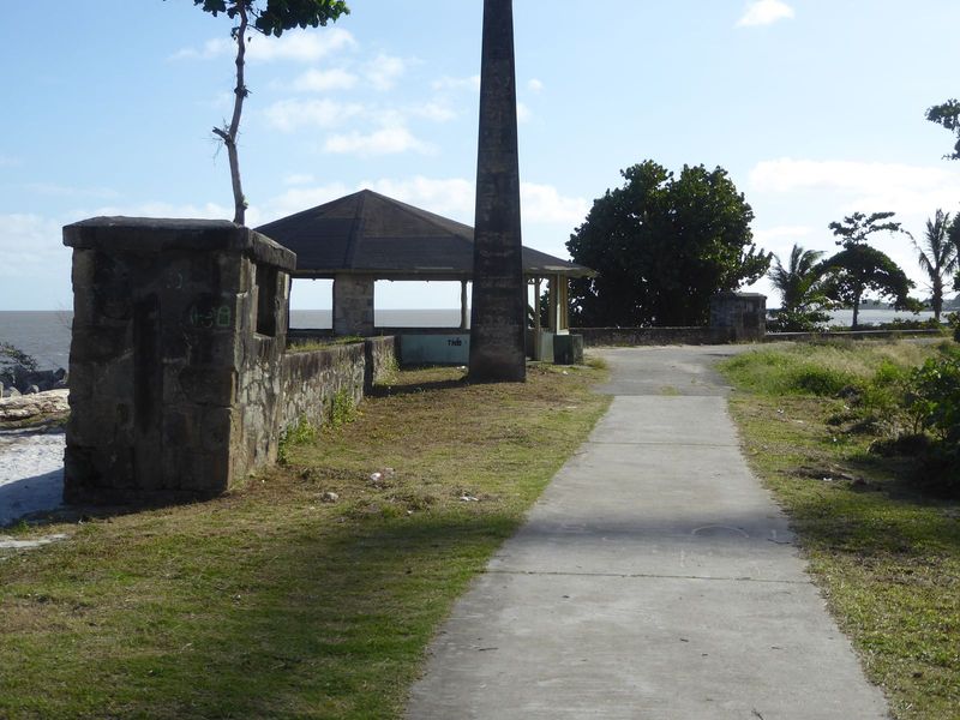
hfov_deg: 33.8
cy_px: 360
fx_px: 1581
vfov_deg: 25.7
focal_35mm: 57
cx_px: 480
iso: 80
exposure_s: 1/640
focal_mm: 9.6
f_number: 4.1
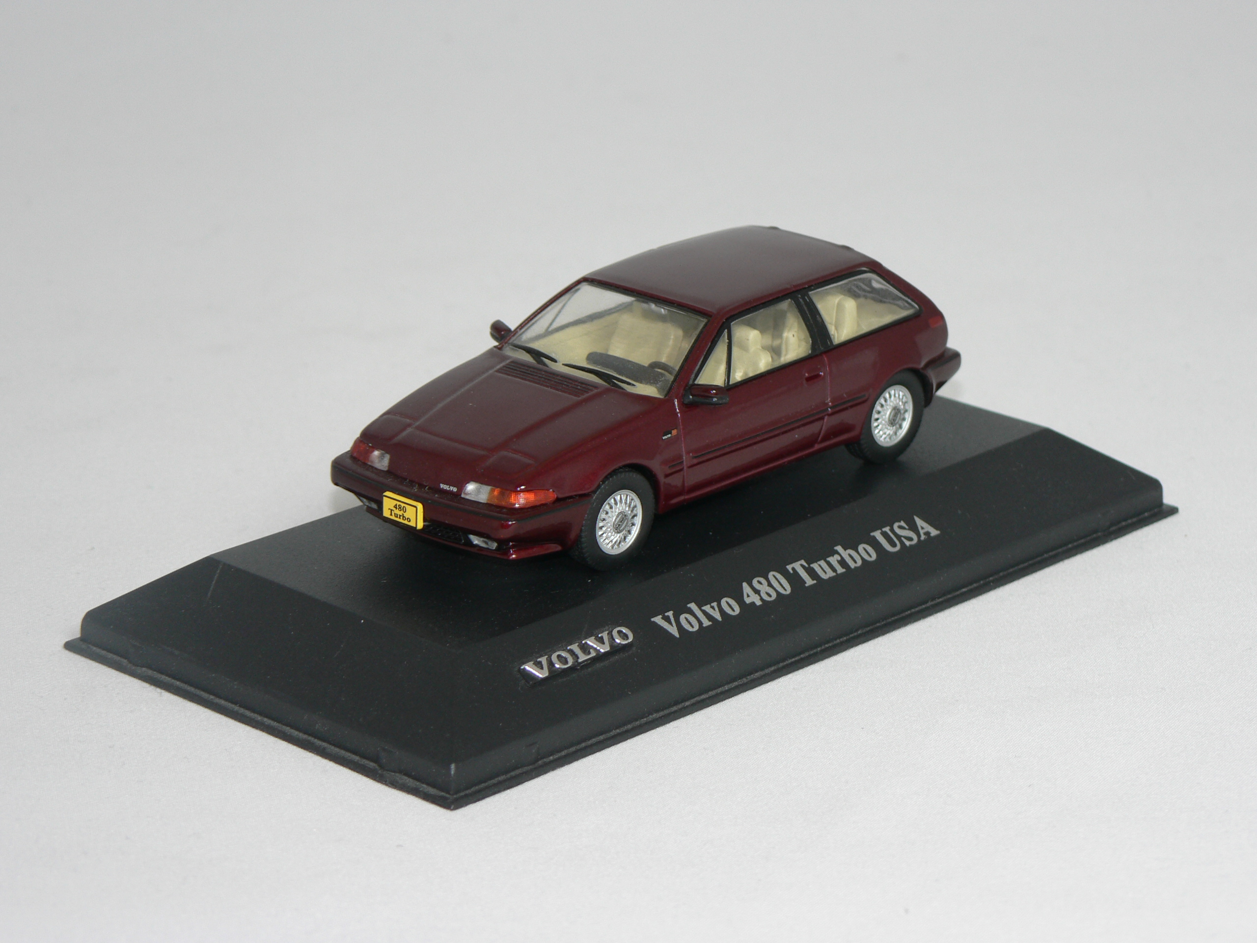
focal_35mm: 130
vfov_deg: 11.4
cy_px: 472
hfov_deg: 15.2
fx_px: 4721
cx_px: 628
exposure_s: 1/60
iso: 80
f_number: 3.2
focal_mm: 21.6
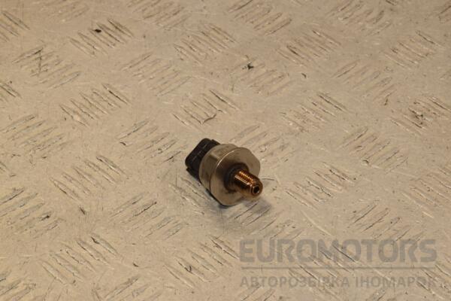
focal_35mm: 120
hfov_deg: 17.1
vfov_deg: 11.4
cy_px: 150
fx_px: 1503
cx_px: 226
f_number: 14
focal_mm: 80
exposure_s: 1/80
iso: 800
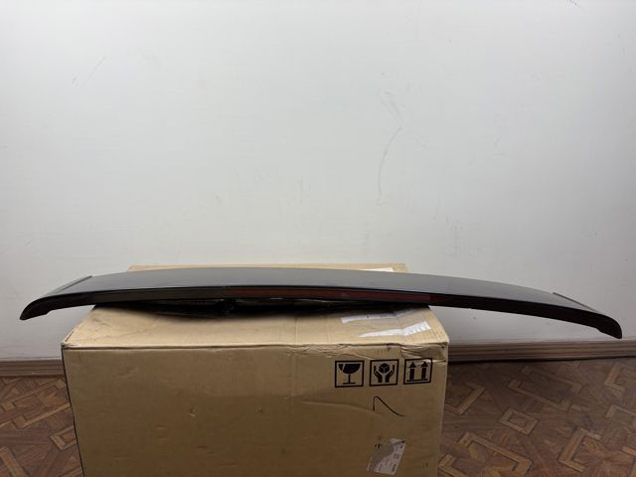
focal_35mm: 26
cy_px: 238
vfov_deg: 53.1
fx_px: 478
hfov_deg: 67.3
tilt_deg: -17.4
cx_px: 318
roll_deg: +0.7
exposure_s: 1/503
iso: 50
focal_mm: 5.96
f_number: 1.6
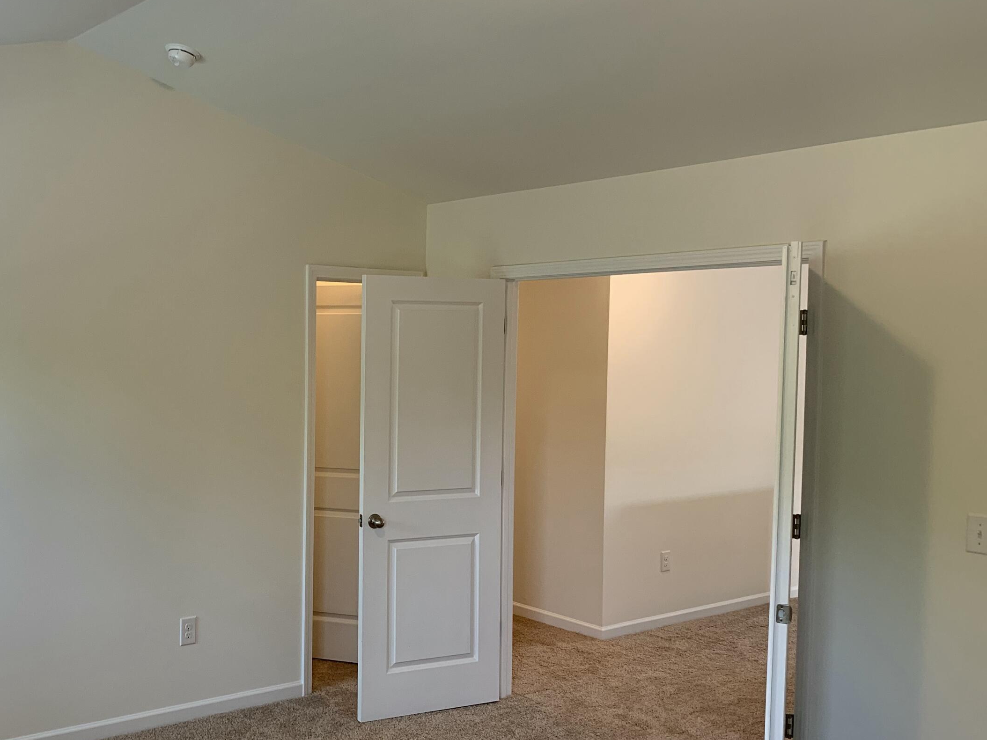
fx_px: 1055
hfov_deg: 48.9
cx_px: 297
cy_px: 401
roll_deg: -1.5
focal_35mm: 37
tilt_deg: +0.1
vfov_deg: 38.6
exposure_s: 1/60
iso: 80
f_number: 1.8
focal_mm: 4.25
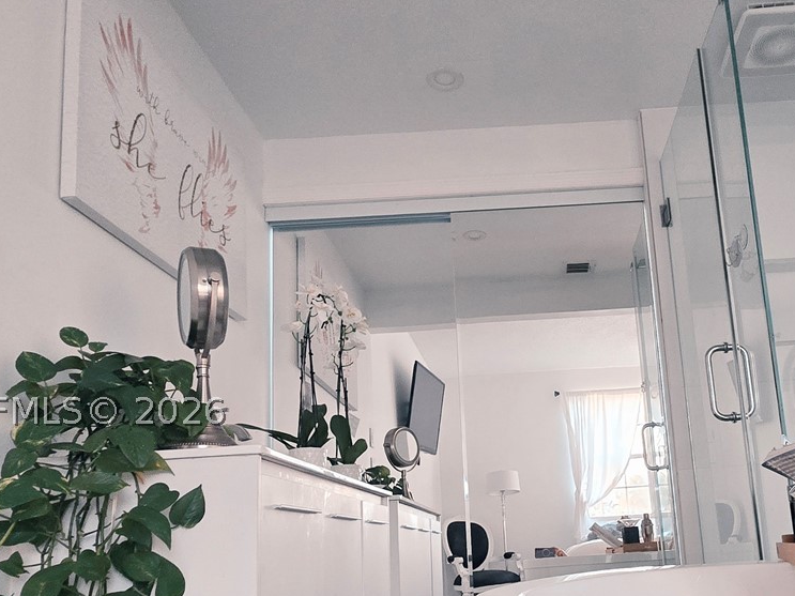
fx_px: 643
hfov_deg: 61.3
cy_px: 411
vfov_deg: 48.6
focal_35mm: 28
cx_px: 553
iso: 400
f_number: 2.2
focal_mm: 2.2
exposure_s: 1/60.2
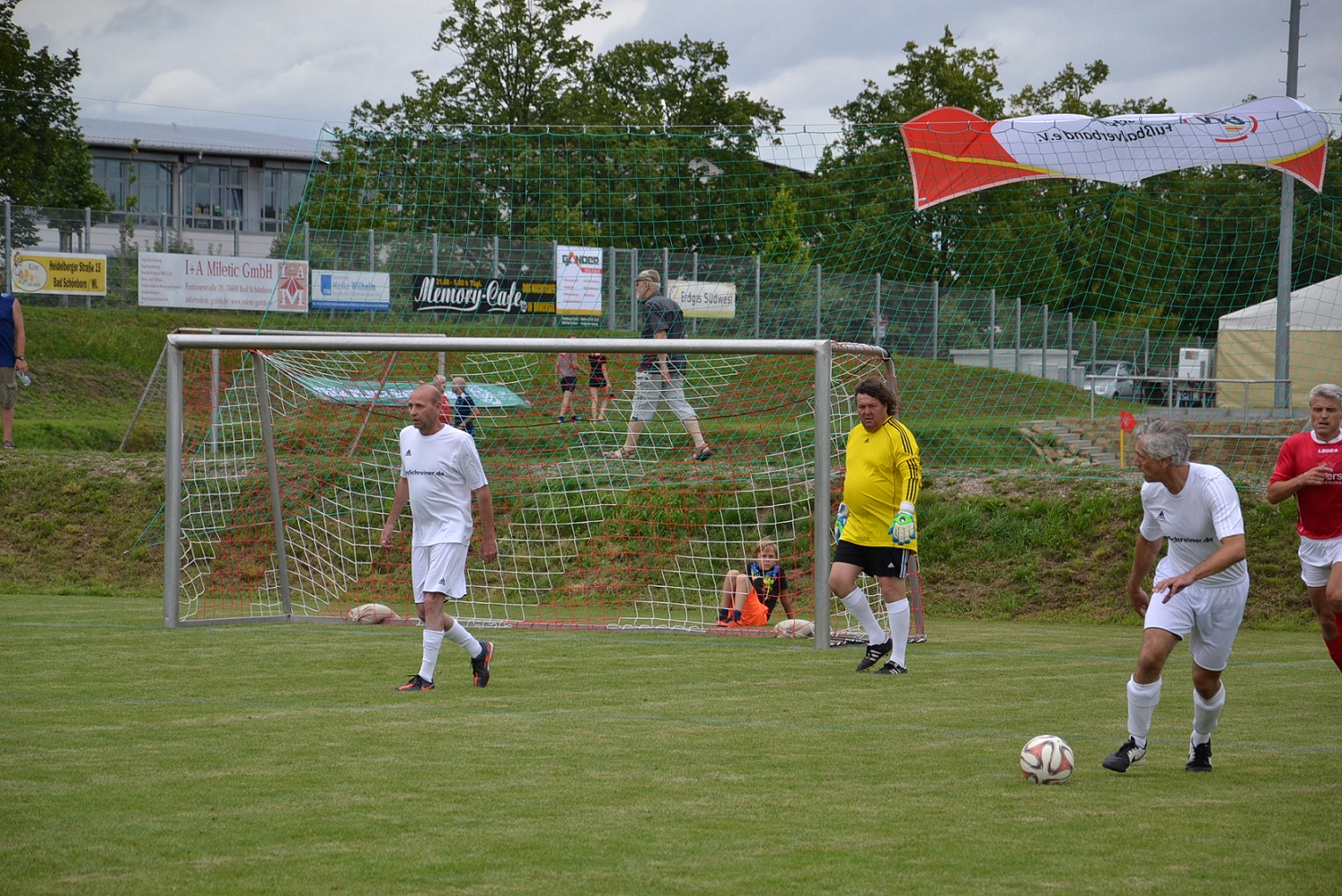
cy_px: 448
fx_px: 5873
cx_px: 671
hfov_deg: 13.0
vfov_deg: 8.7
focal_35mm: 158
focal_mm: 105
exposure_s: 1/500
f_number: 5.6
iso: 280
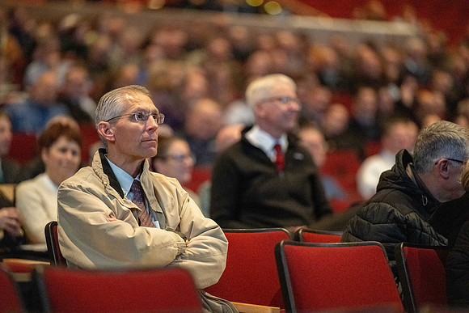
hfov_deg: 10.3
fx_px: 2606
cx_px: 234
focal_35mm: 200
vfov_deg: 6.9
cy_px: 156
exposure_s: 1/160
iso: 16000
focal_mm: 200
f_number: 2.8
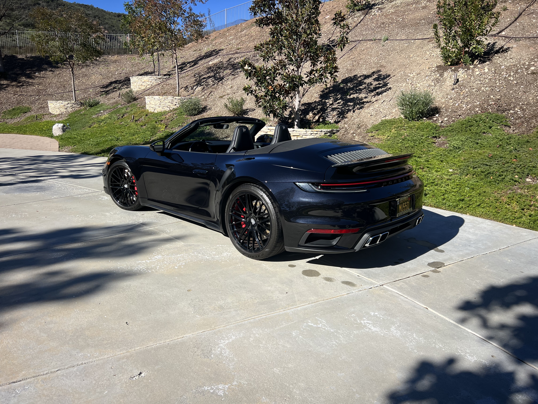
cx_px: 269
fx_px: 404
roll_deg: -0.8
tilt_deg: -12.4
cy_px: 202
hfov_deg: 67.3
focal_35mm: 26
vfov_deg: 53.1
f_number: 1.5
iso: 50
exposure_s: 1/3704
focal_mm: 5.7
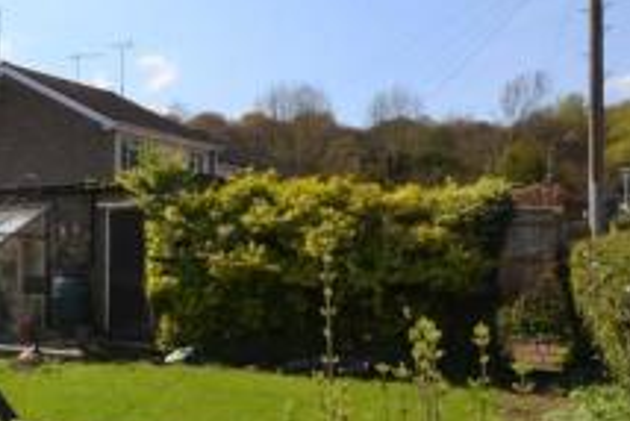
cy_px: 252
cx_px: -78
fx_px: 806
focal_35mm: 46
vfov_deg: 29.2
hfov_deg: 35.8
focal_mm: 10
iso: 100
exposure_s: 1/200
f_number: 10
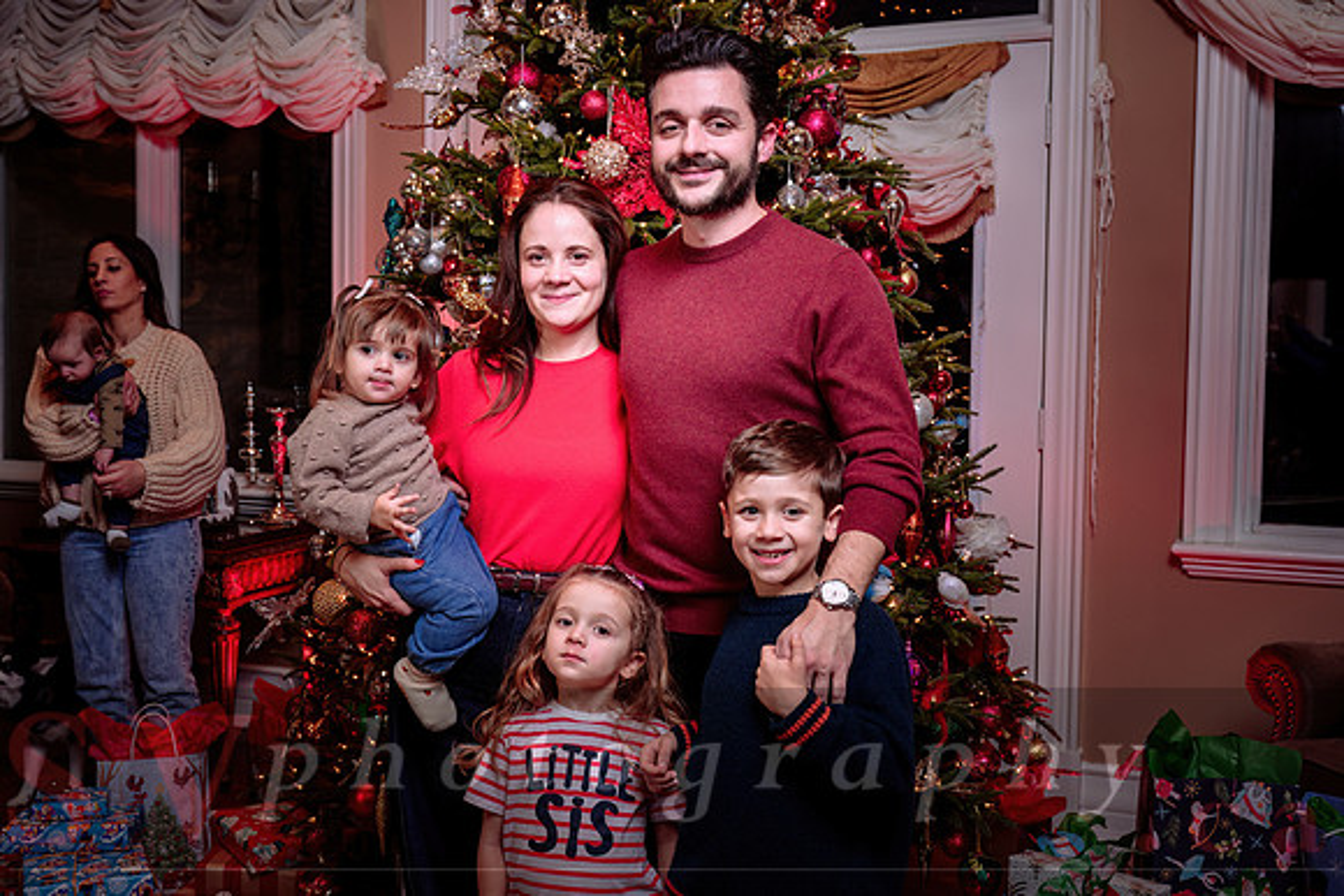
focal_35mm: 41
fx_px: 1532
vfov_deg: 32.6
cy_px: 431
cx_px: 630
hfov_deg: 47.4
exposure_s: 1/60
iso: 200
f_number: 5
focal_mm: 38
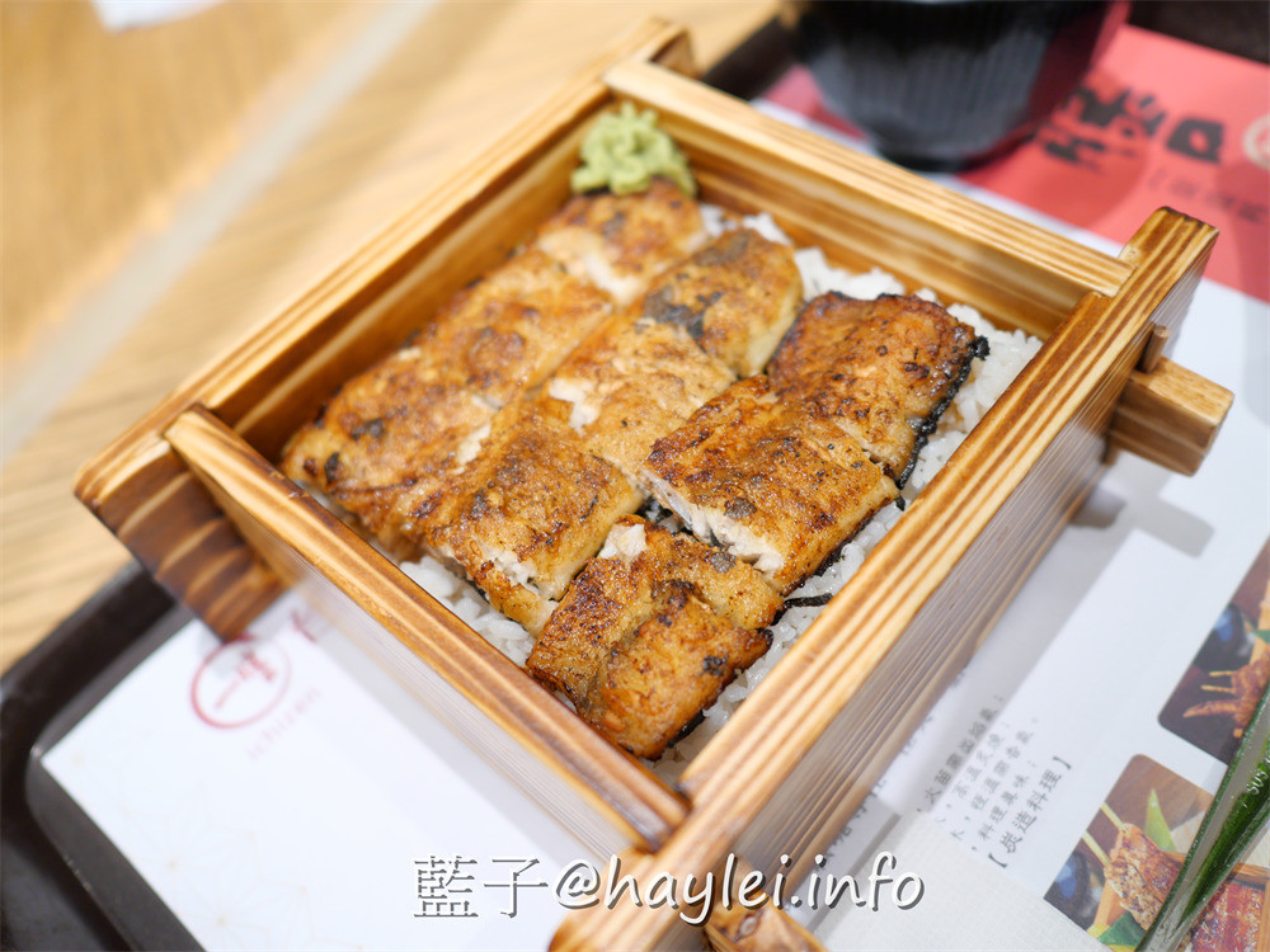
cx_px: 635
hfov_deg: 60.0
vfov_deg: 46.8
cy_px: 476
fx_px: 1101
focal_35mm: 30
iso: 200
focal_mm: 15
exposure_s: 1/100
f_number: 1.7
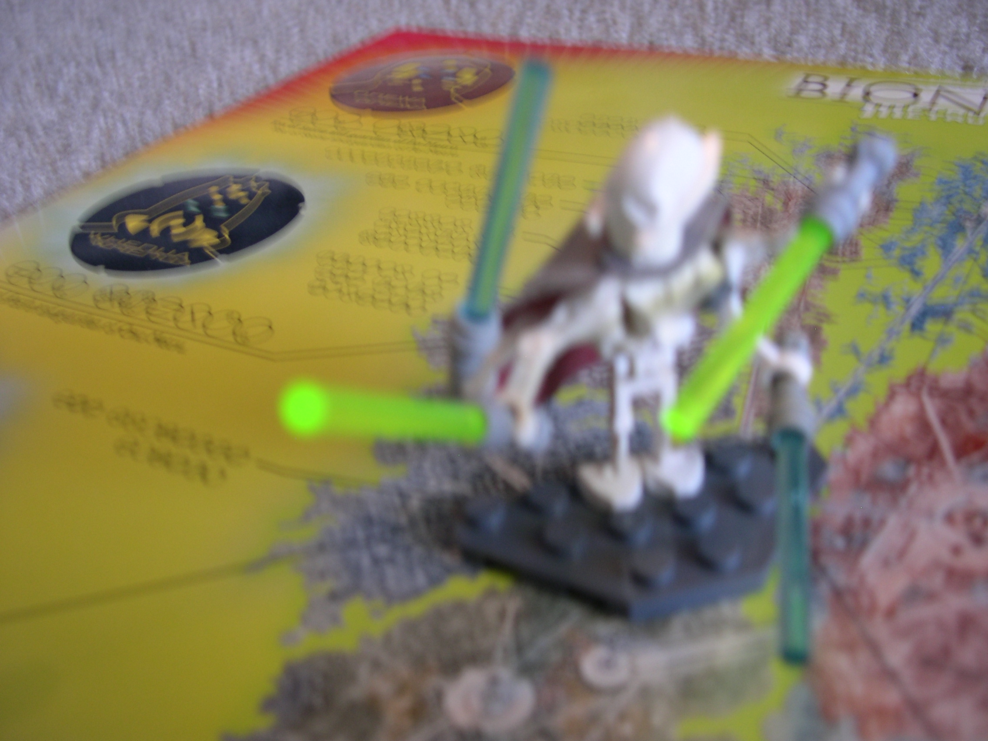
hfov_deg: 49.0
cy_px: 370
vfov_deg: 37.7
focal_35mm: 38
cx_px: 494
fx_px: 1085
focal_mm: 8
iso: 100
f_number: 2.8
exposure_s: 1/6.6
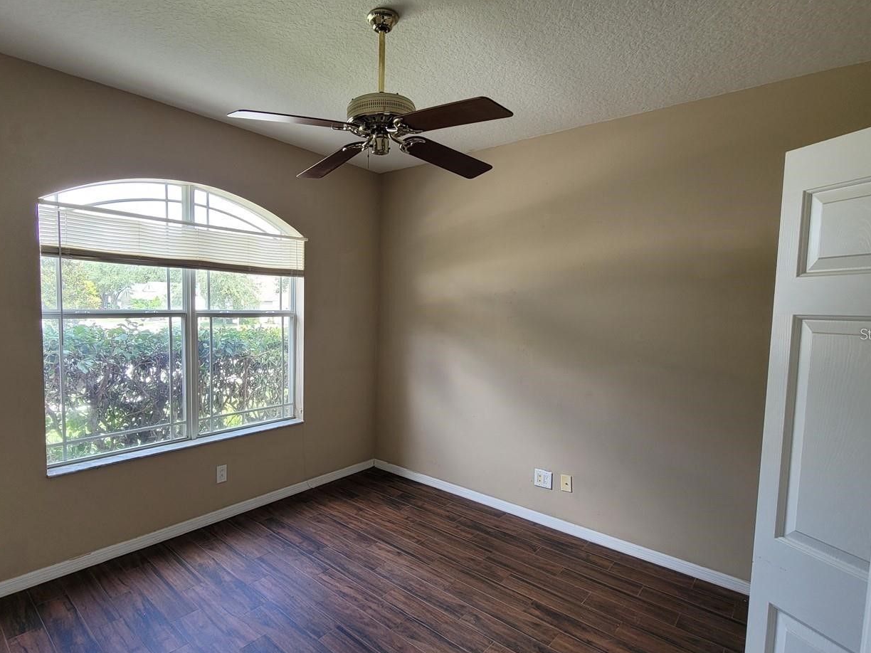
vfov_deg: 74.7
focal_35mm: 17
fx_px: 428
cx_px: 358
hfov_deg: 90.1
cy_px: 334
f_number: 2.2
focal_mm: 2.2
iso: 64
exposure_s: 1/60
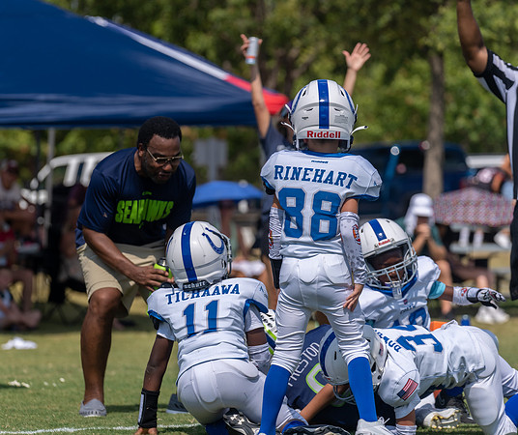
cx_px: 185
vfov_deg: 7.3
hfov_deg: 8.7
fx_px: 3400
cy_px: 213
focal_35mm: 218
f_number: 4
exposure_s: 1/1600
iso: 100
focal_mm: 184
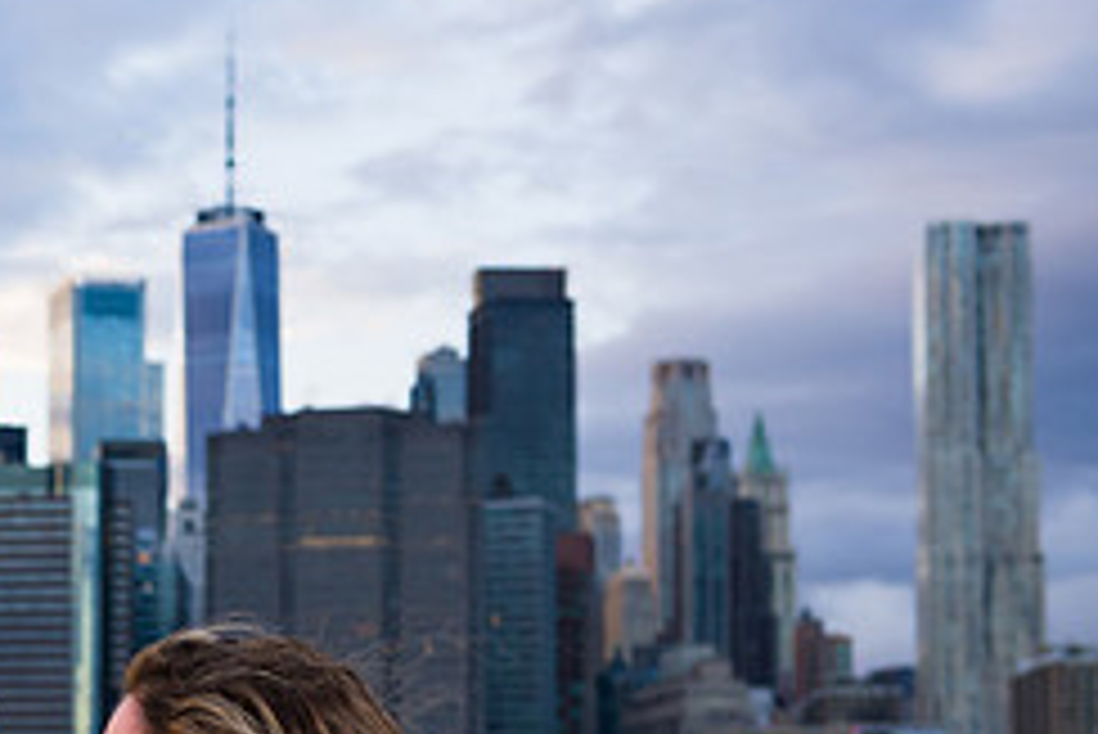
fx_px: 3052
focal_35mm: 100
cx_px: -162
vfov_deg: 13.4
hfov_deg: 19.4
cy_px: 804
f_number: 4
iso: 250
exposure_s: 1/200
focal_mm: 42
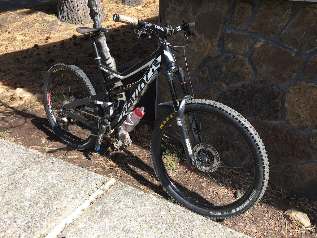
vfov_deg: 48.2
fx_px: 266
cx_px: 158
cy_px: 119
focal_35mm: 29
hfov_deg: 61.7
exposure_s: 1/399
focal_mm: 4.15
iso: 32
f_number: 2.2
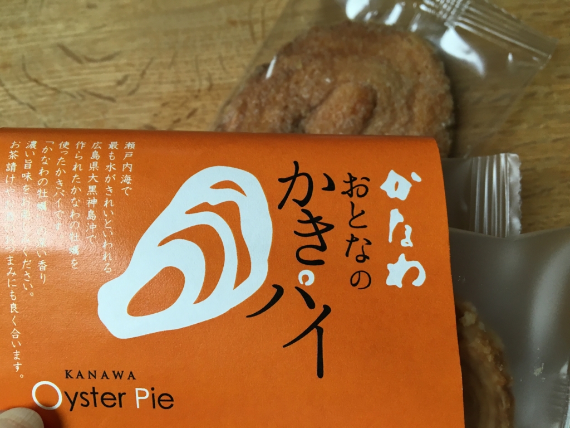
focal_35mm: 29
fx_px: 478
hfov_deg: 61.7
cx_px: 285
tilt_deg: -73.2
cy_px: 214
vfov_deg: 48.2
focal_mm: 4.15
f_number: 2.2
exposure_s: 1/30
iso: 32
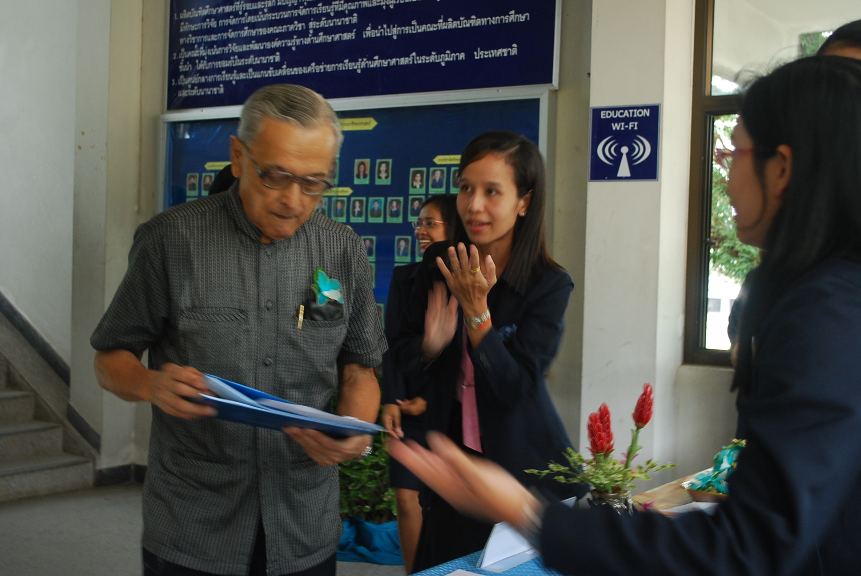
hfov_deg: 41.1
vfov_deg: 28.2
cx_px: 430
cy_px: 288
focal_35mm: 48
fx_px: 1149
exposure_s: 1/20
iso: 400
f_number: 4.8
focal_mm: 32
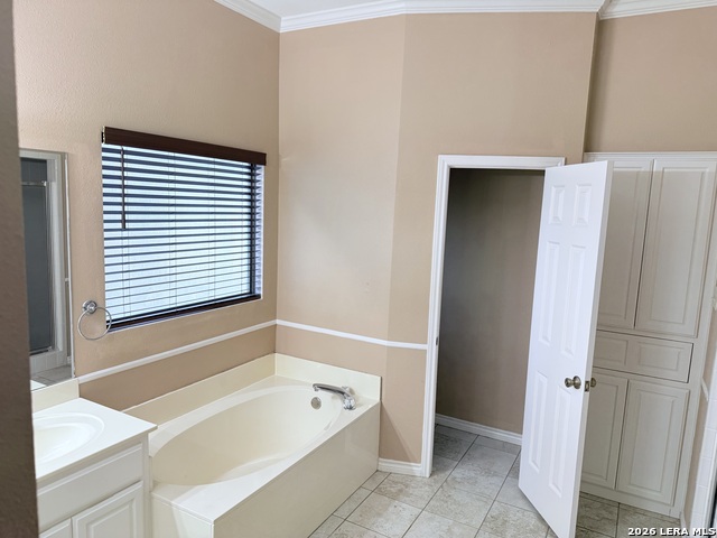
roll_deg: -2.2
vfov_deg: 56.8
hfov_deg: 71.6
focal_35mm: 24
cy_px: 269
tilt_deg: -5.8
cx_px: 358
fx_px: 497
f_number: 1.78
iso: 64
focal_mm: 6.76
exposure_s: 1/120
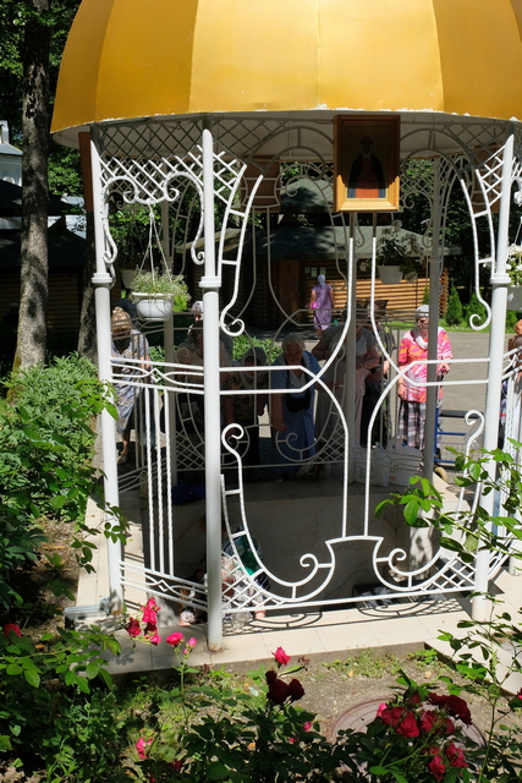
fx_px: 630
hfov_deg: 45.0
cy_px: 392
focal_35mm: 29
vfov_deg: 63.6
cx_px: 261
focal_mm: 19.6
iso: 400
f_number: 8
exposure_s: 1/550
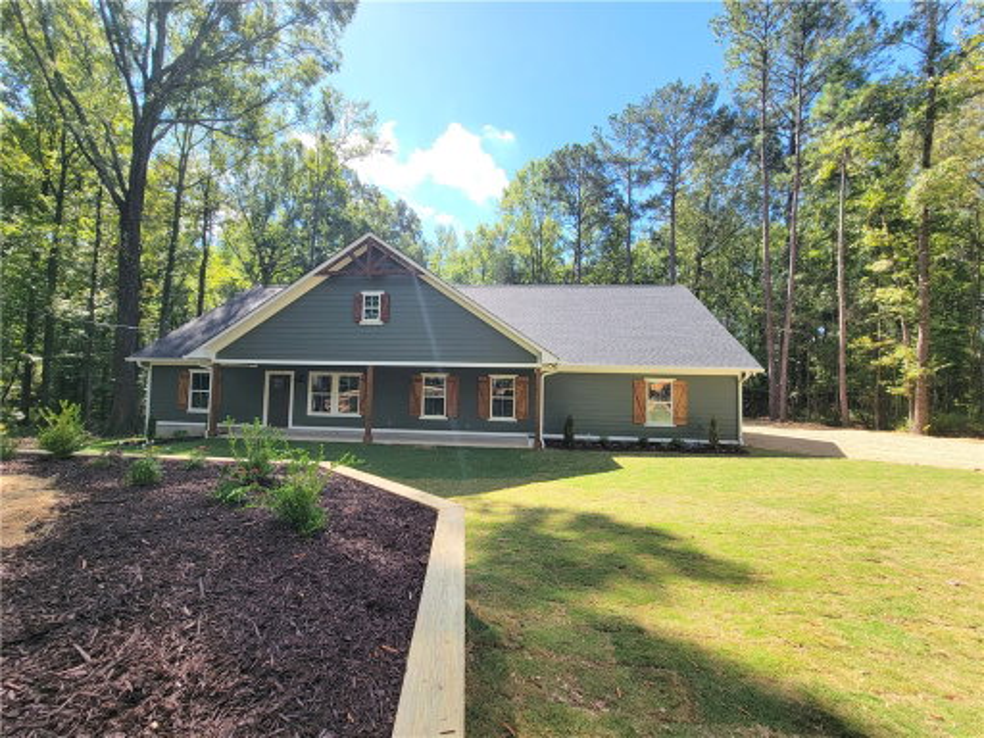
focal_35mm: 13
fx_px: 370
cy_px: 369
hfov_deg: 106.2
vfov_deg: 89.9
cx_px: 492
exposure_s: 1/654
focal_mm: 2.2
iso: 50
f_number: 2.2
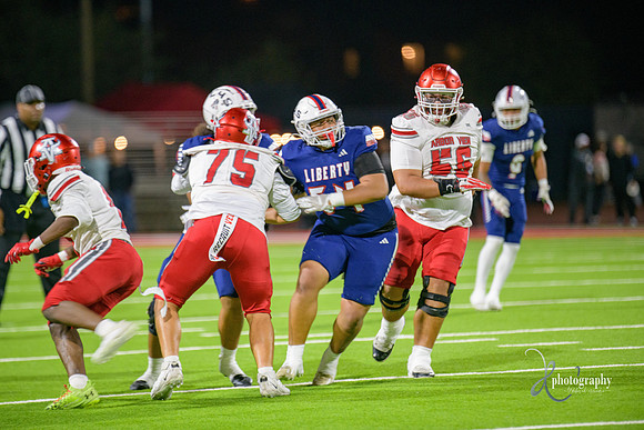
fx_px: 5368
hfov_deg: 6.9
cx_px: 322
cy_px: 215
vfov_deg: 4.6
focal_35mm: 300
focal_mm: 300
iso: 2000
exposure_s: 1/250
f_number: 2.8
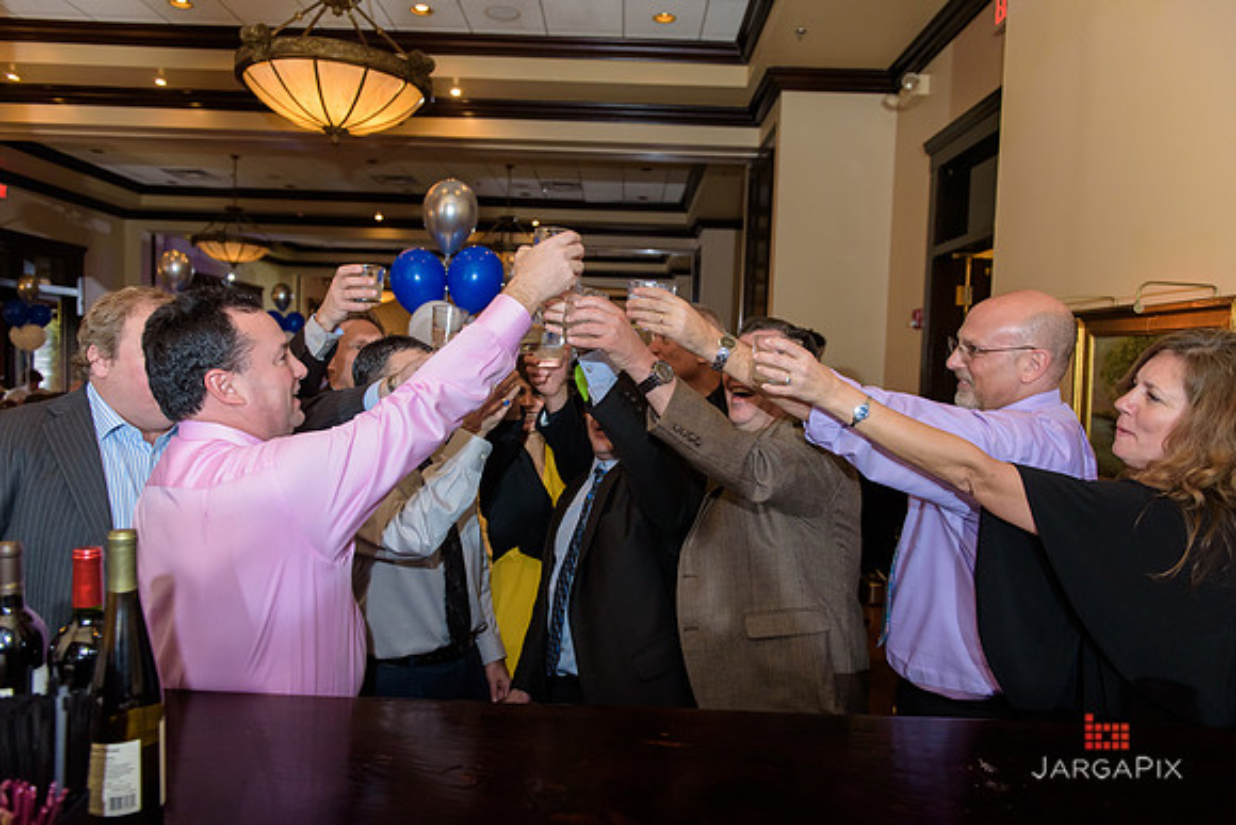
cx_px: 618
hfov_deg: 73.7
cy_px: 412
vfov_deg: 53.2
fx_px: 824
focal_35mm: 24
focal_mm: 24
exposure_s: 1/125
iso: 1600
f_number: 3.2
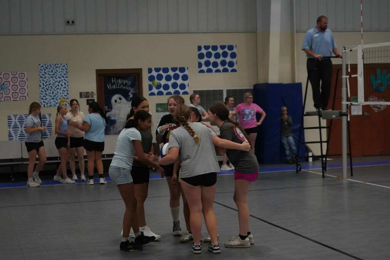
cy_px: 130
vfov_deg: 19.5
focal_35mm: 70
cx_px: 195
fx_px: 758
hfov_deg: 28.8
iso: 12800
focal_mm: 70
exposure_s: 1/500
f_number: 5.6
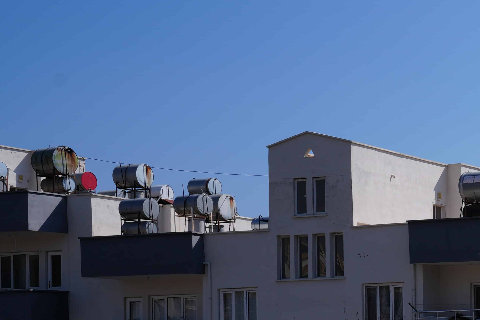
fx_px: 1387
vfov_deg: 12.9
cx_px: 854
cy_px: 342
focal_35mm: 104
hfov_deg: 16.5
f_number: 10
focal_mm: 28
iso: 100
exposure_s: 1/320
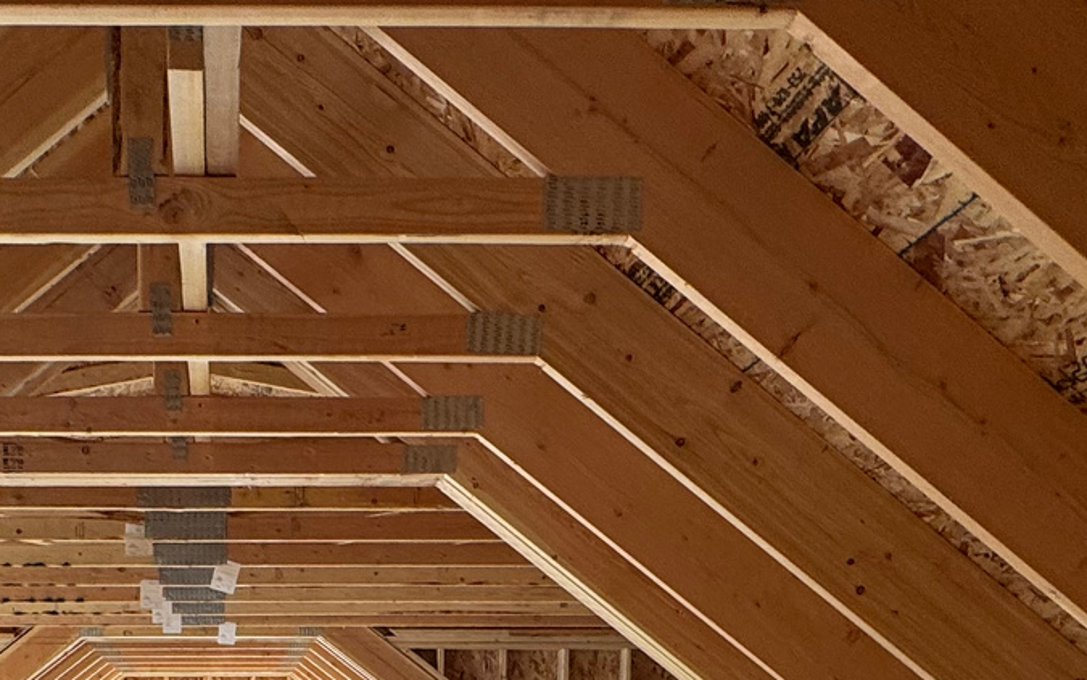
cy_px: 956
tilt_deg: -8.0
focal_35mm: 45
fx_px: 1333
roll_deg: +0.5
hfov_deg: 42.6
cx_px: 234
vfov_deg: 23.9
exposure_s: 1/99
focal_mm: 2.22
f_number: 2.2
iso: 64
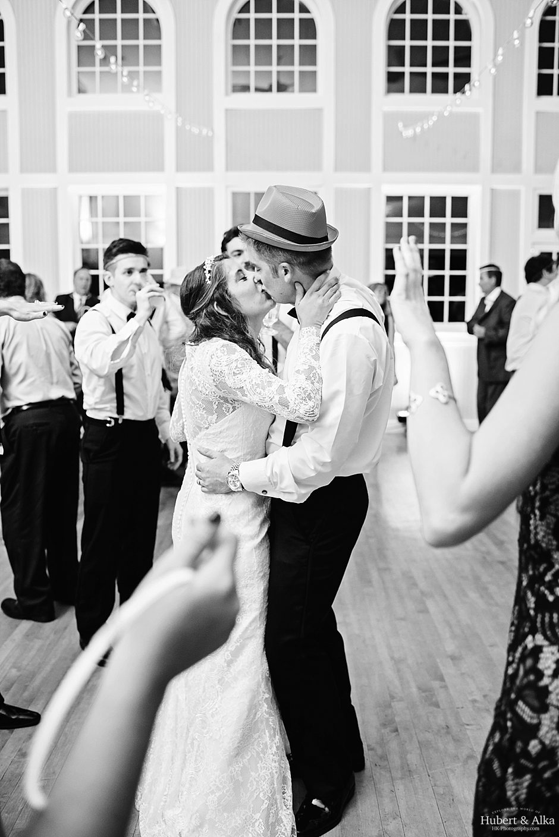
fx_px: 814
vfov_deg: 54.4
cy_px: 418
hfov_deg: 37.9
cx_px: 280
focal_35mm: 35
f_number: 2.8
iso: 320
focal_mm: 35
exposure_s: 1/200
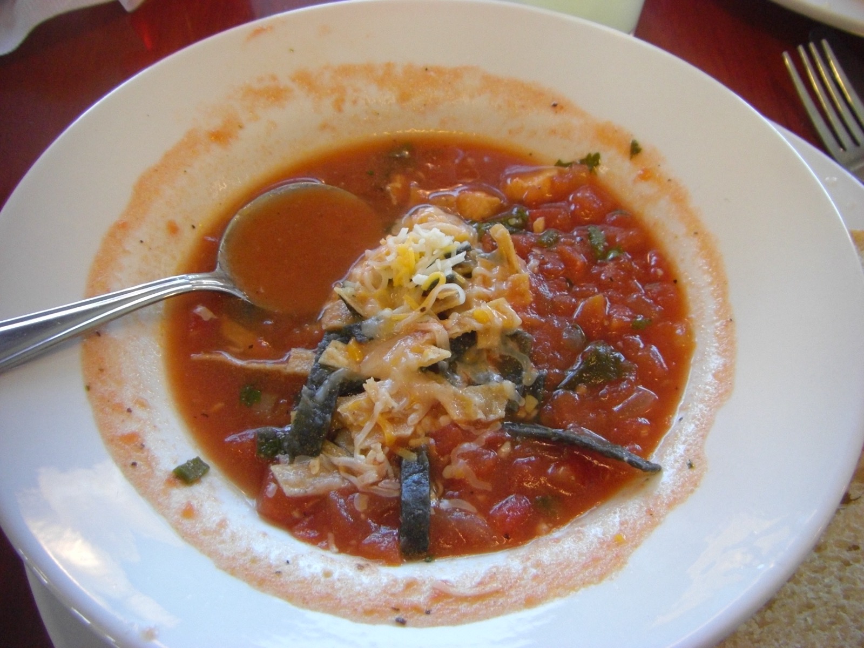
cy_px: 324
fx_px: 948
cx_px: 432
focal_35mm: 38
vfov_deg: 37.7
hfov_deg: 49.0
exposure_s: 1/60
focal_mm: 6.3
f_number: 3.4
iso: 200
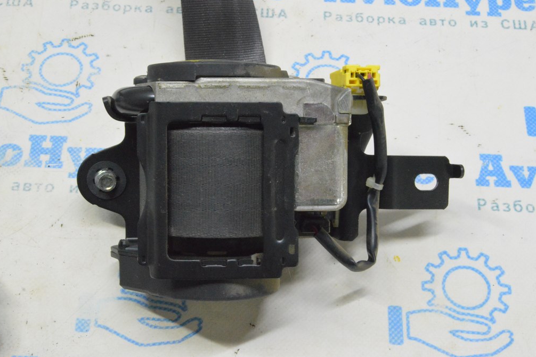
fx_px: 908
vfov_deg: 22.3
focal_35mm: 61
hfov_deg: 32.9
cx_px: 267
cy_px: 180
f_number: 20
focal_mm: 40
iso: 6400
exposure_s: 1/15
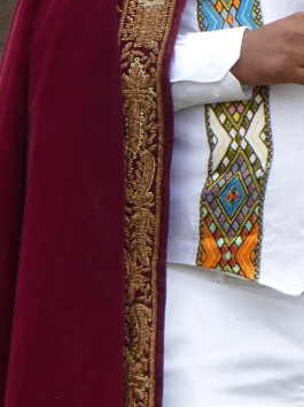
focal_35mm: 1276
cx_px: 329
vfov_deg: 1.6
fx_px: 14959
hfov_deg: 1.2
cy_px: 72
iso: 100
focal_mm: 81.3
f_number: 4
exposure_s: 1/400
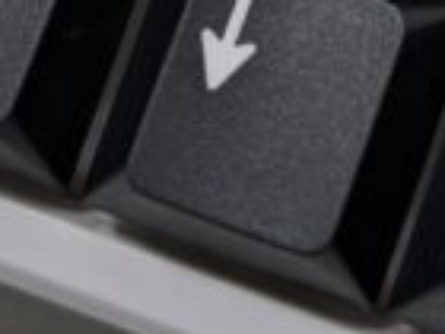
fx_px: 2532
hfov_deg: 9.9
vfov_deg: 7.0
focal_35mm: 197
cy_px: -541
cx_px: 528
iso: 53
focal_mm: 4.38
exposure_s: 1/114
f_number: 1.73
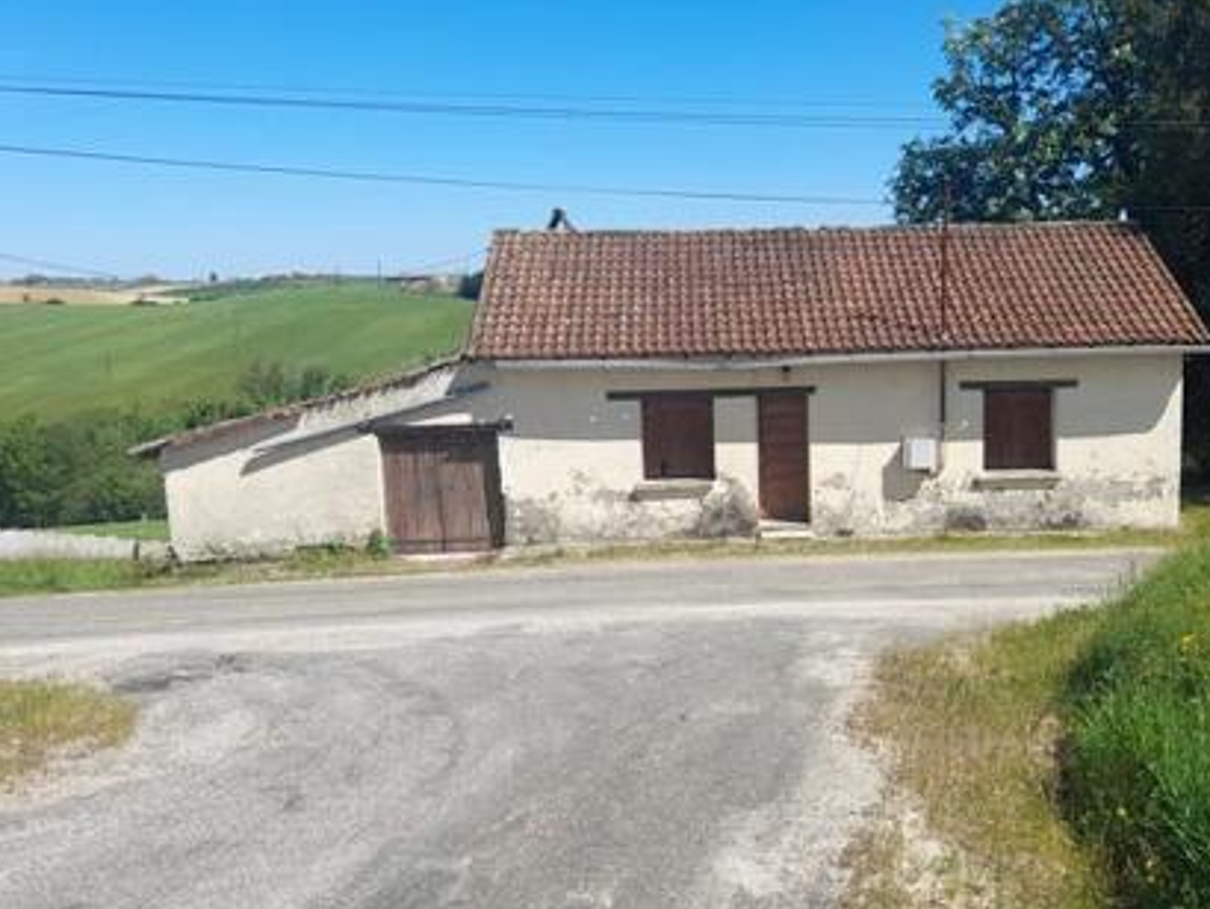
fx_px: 1364
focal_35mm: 39
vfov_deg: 36.8
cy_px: 490
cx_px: 756
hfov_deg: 47.4
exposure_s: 1/594
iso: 20
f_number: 2
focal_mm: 4.6
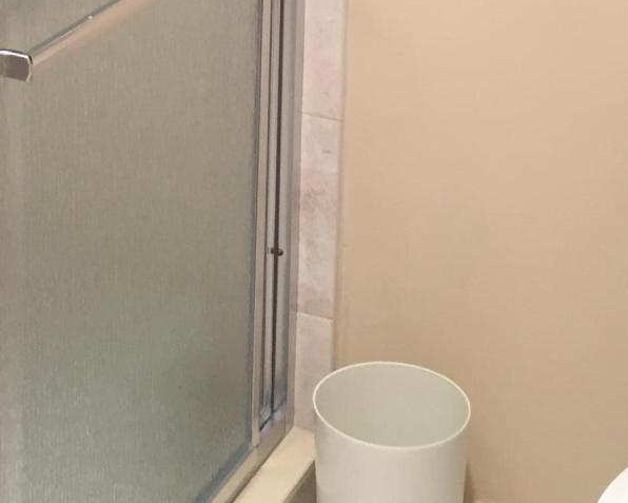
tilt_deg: -11.7
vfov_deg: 15.1
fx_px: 1766
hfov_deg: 20.1
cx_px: 183
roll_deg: -1.0
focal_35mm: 95
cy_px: -221
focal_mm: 4.15
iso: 64
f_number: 2.2
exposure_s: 1/30
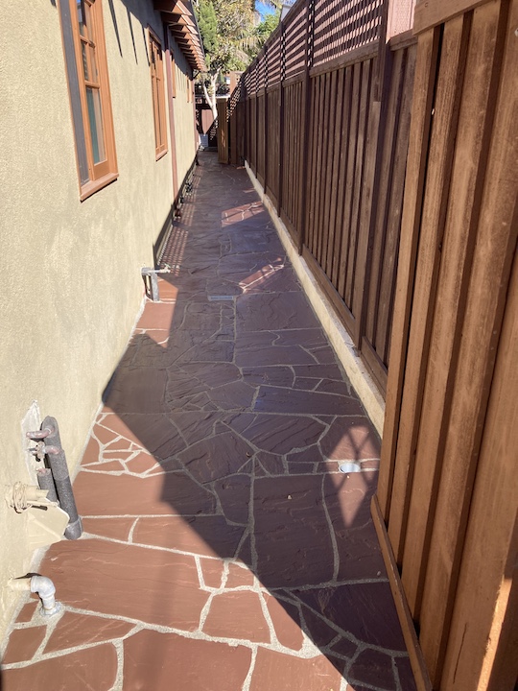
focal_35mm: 28
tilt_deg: -20.2
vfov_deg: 63.4
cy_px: 346
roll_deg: -0.2
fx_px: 559
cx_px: 259
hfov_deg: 49.7
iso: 20
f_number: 1.8
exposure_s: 1/762
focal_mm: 3.99
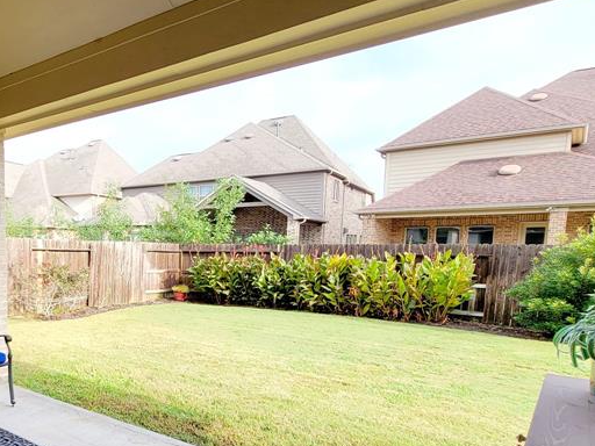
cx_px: 107
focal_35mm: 26
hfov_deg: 61.0
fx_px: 447
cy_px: 304
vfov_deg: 51.9
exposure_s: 1/250
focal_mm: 2.2
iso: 50
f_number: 2.2
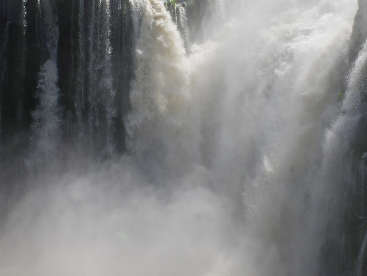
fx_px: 541
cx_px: 178
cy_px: 67
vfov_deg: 28.1
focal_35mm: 51
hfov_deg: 37.5
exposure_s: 1/200
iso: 200
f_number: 16
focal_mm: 18
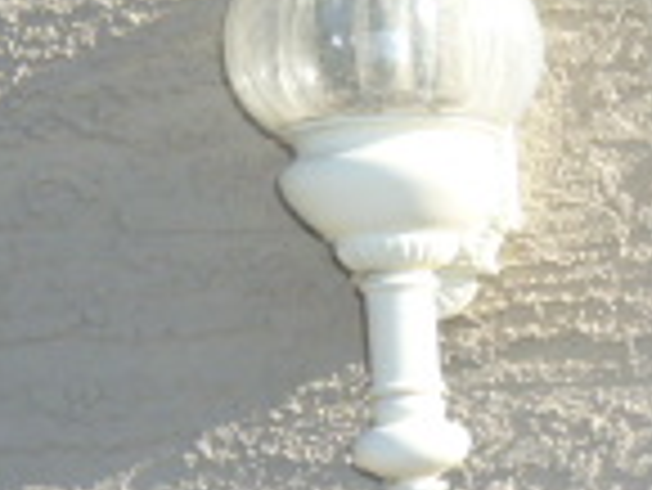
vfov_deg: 12.4
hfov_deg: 15.3
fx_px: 2243
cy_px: 432
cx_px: 962
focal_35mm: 119
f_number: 3.4
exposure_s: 1/400
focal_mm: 4.8
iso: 100
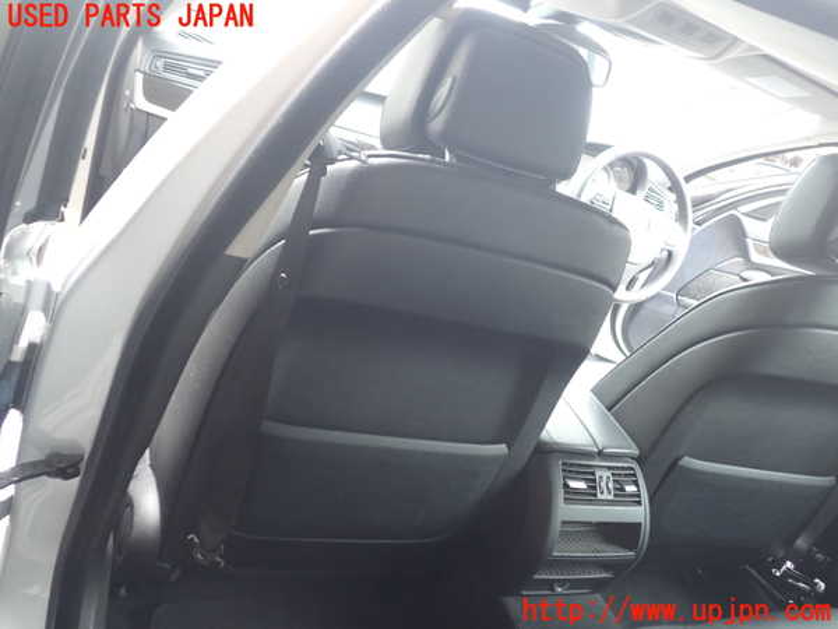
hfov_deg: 60.0
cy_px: 314
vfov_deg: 46.8
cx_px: 419
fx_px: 726
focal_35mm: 30
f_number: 2.3
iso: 200
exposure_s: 1/60
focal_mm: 5.4
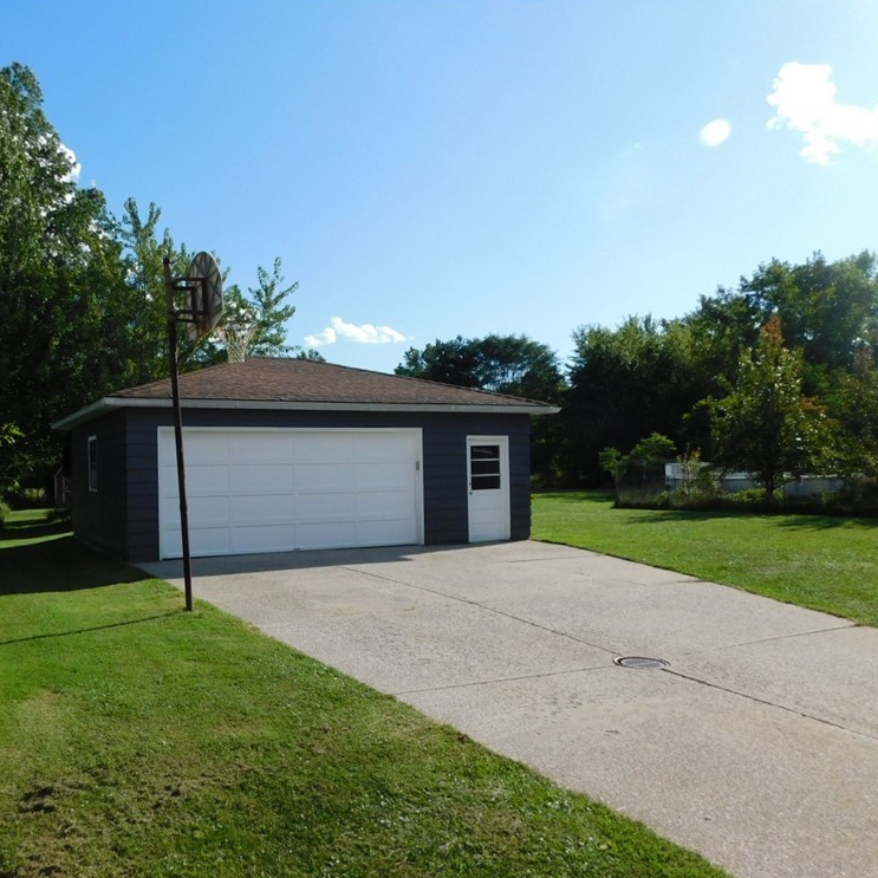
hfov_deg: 55.9
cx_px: 279
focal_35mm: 28
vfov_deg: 57.3
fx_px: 803
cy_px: 448
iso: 125
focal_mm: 4
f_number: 6
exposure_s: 1/500
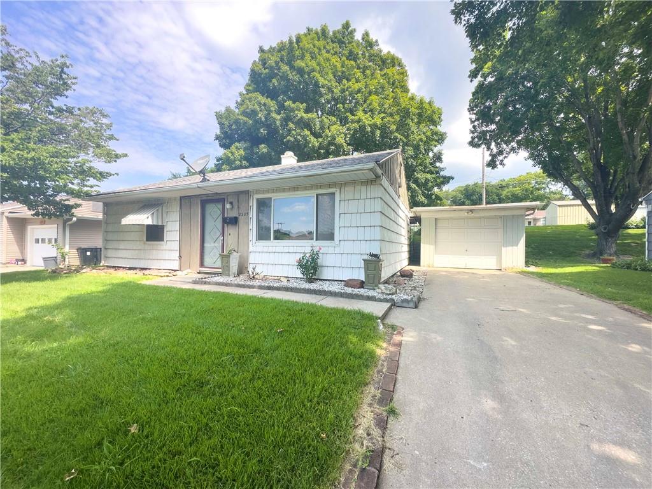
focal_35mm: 14
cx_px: 326
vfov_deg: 85.7
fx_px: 264
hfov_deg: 102.1
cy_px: 244
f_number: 2.2
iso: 40
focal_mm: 2.22
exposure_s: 1/640
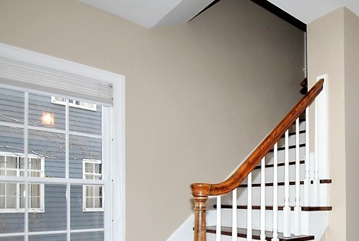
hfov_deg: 59.2
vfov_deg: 42.9
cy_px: 194
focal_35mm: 29
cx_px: 282
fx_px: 290
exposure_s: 1/125
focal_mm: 10
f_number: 5.6
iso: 400
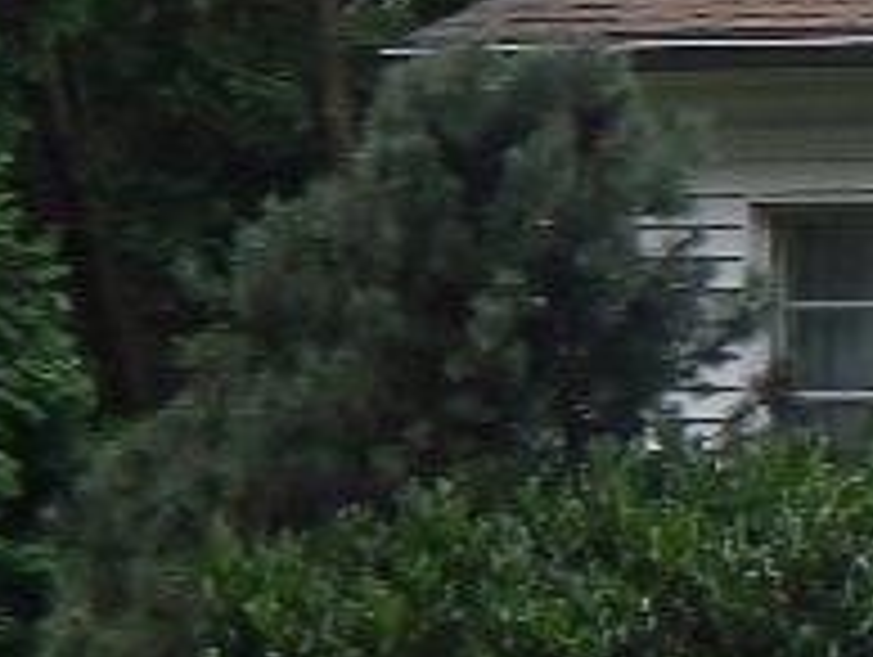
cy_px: 40
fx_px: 7121
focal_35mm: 282
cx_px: 3110
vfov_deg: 5.3
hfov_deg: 6.2
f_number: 3.4
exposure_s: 1/250
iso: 125
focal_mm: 6.8
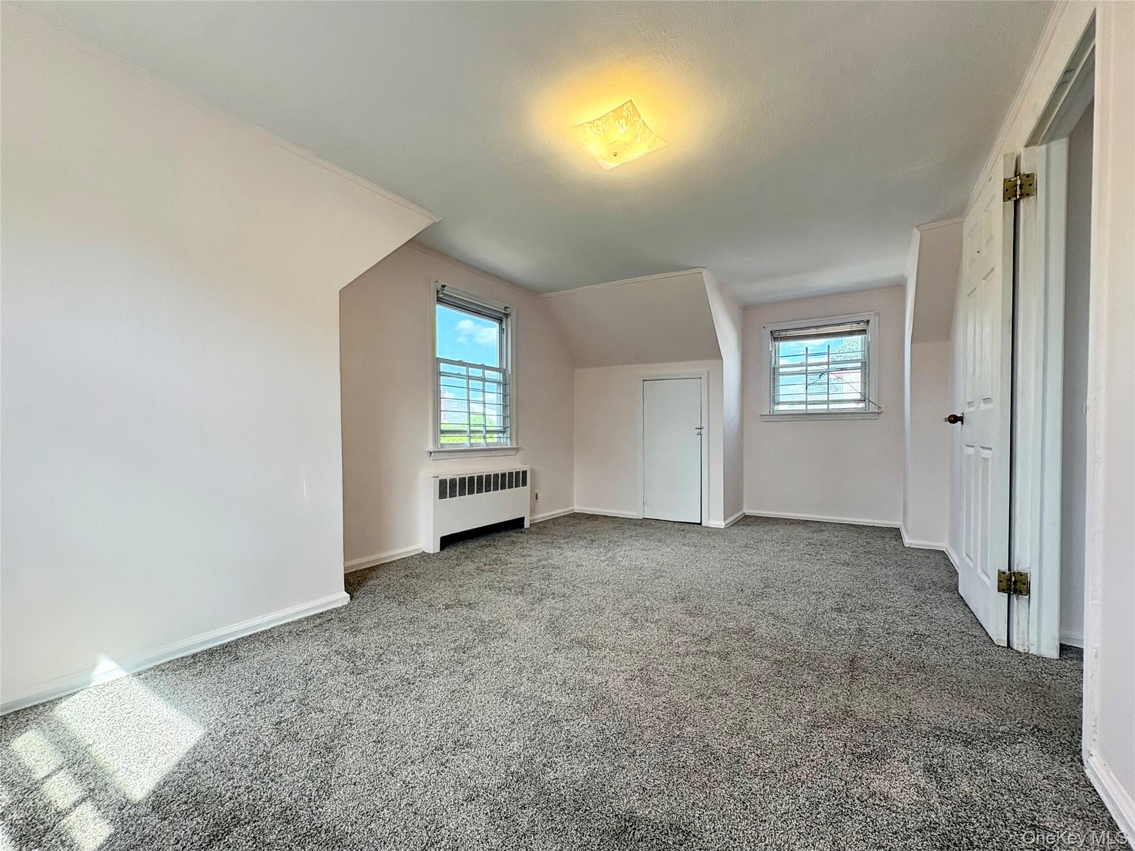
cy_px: 426
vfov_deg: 85.7
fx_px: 459
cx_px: 568
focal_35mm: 14
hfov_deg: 102.1
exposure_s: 1/177
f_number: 2.2
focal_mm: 2.22
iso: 64
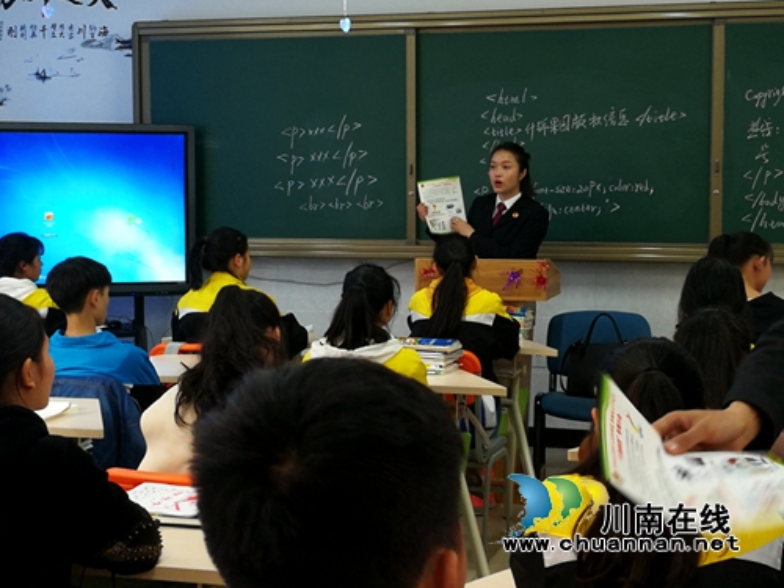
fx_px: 1223
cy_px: 294
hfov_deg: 35.5
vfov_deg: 27.0
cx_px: 392
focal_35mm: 54
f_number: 2.2
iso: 200
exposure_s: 1/50
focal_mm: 3.95
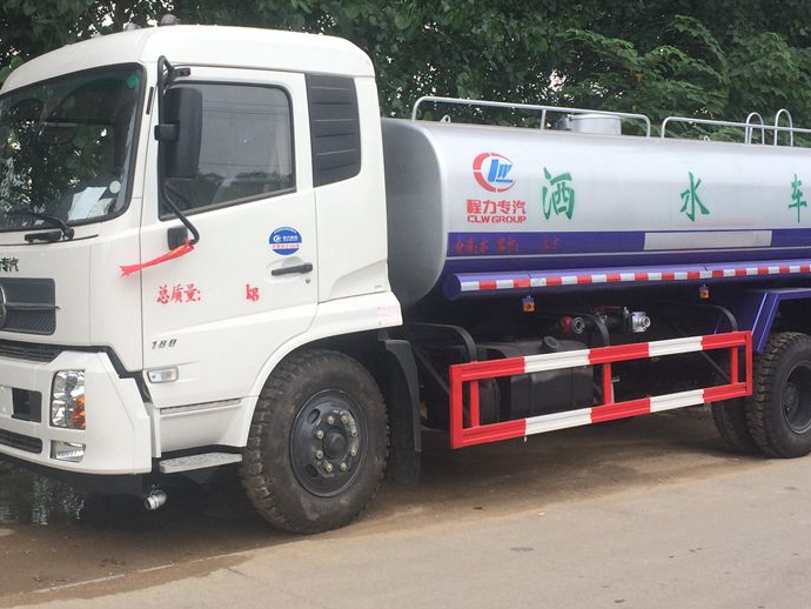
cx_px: 410
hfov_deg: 44.8
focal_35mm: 42
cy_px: 257
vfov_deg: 34.3
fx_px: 984
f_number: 2.2
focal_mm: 4.15
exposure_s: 1/586
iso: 32
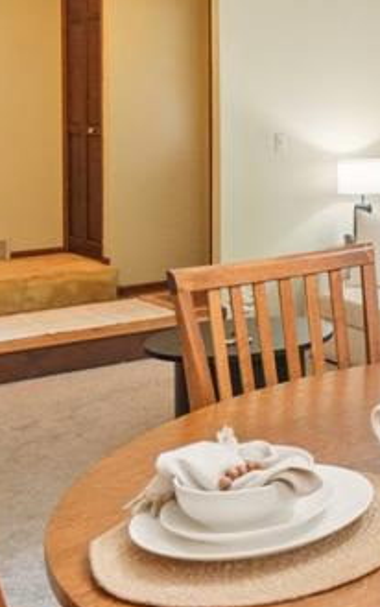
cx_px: 662
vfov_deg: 34.5
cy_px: 113
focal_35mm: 57
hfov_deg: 18.4
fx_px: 943
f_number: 8
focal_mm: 12
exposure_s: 1/30
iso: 1600
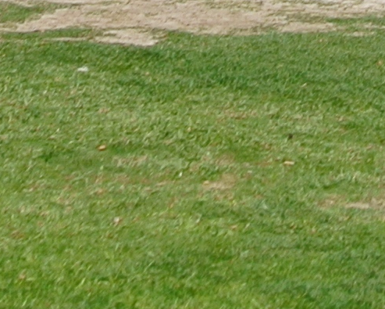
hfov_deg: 5.8
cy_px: -623
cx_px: 333
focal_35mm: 332
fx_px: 3785
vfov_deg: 4.5
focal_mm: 16.9
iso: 100
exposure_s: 1/1250
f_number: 4.5
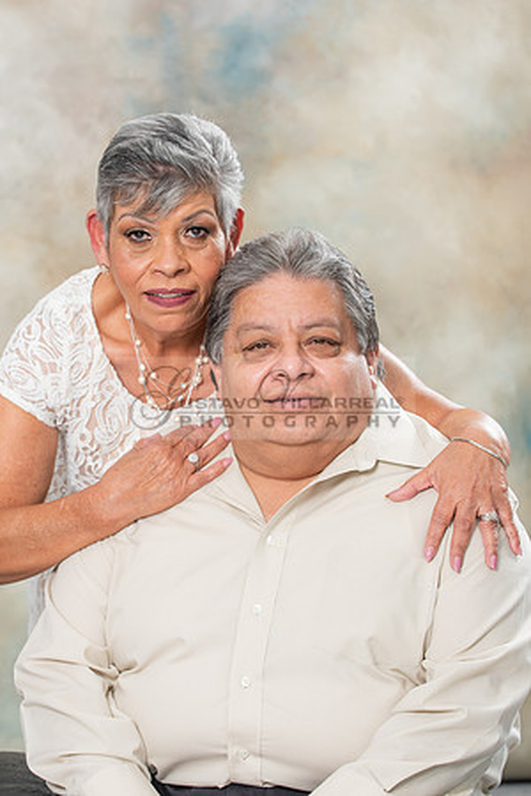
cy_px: 390
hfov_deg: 9.1
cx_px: 184
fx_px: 3319
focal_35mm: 150
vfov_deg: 13.7
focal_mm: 98
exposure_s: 1/125
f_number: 5
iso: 200
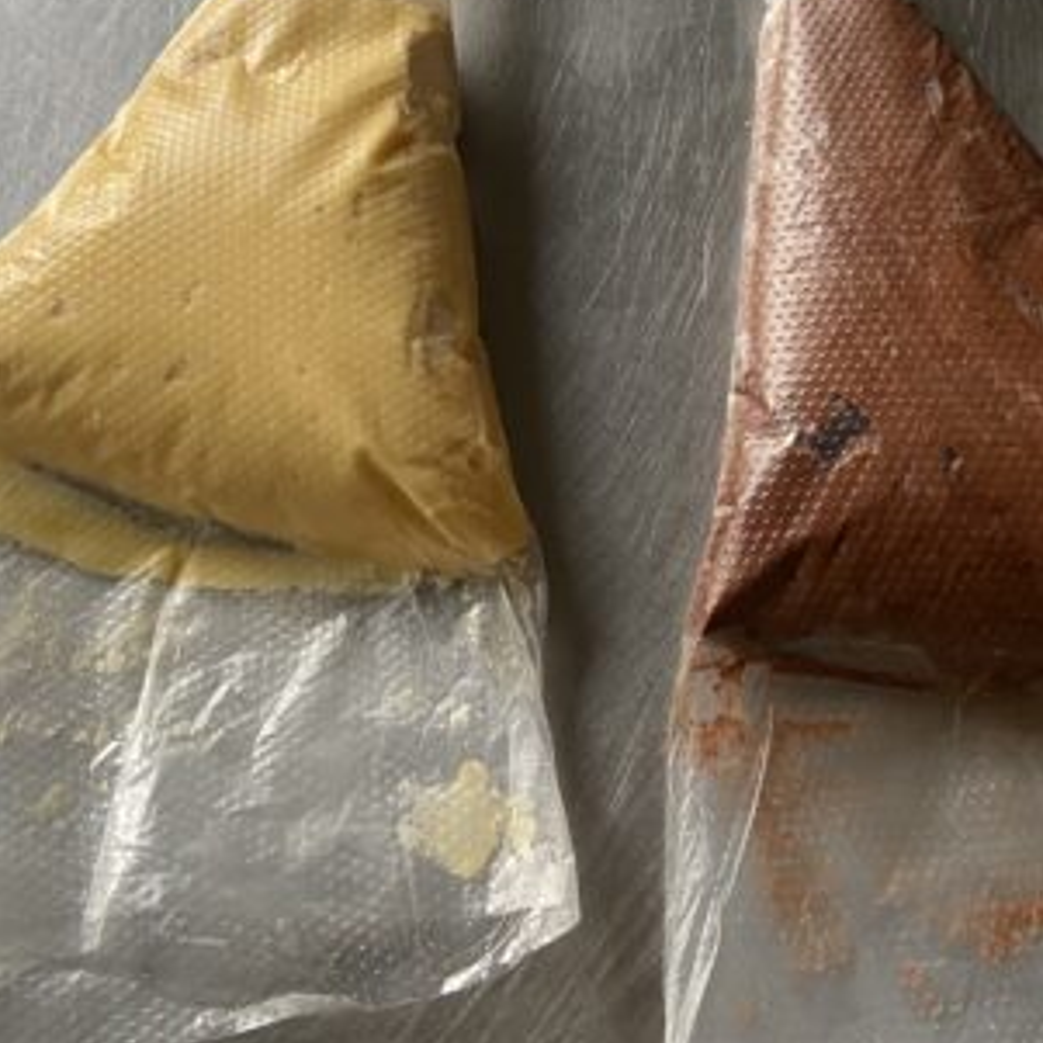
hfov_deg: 33.3
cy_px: 260
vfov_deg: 32.8
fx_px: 1739
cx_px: 598
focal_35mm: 51
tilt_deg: -63.7
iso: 250
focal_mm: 4.25
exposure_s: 1/60
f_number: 1.8
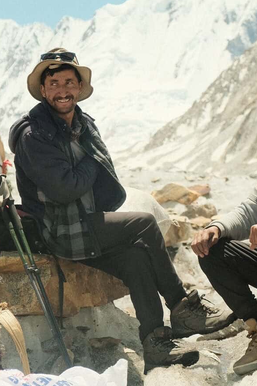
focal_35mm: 148
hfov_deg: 9.3
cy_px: 60
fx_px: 1585
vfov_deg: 13.8
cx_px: 178
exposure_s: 1/2200
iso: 640
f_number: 5
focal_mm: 48.4
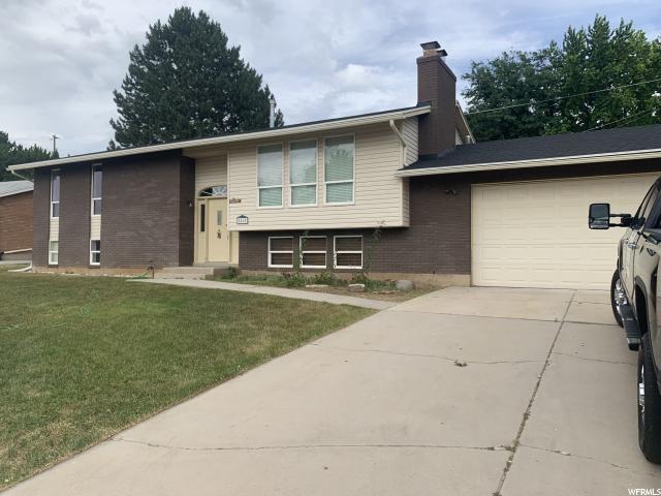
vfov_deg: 53.1
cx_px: 330
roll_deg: -0.6
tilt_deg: +2.5
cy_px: 248
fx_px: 496
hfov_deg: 67.3
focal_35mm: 26
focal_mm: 4.25
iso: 25
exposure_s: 1/1513
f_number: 1.8
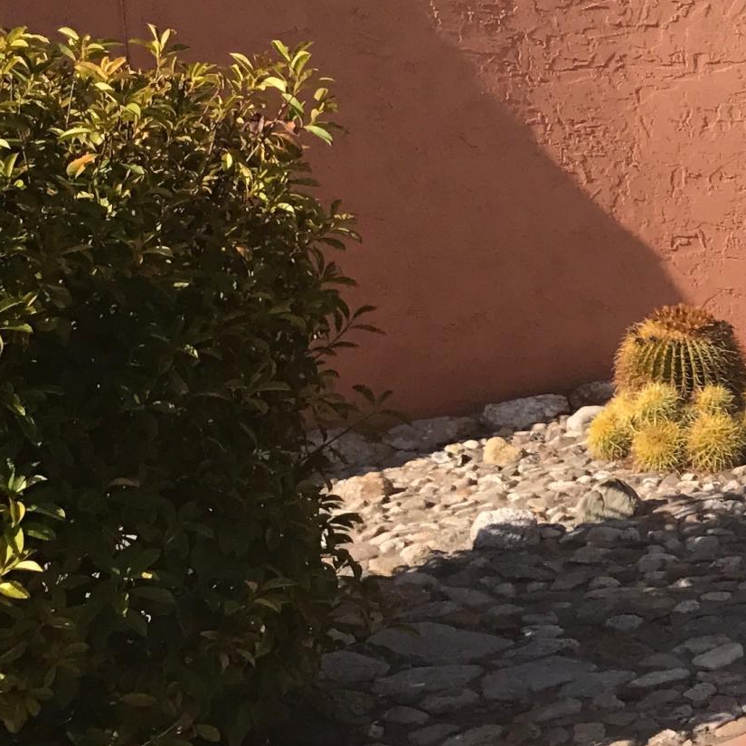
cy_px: 179
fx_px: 2194
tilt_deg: -5.0
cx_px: 1350
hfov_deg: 16.2
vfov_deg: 19.2
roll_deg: +0.9
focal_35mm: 90
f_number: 1.8
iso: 20
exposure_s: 1/2740
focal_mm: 3.99
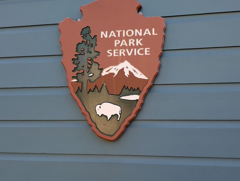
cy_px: 81
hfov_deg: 52.5
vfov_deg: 40.7
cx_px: 129
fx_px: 243
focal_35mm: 35
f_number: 1.89
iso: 42
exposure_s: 1/198
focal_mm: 5.43
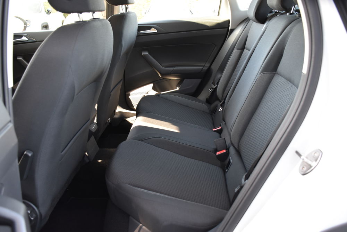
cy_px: 116
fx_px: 289
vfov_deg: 43.6
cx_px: 174
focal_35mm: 30
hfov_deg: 61.9
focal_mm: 20
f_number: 3.8
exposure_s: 1/60
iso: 800
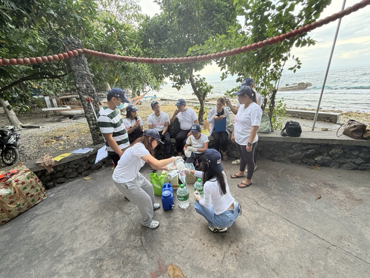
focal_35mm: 14
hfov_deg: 102.1
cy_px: 139
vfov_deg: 85.7
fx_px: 150
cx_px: 185
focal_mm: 2.22
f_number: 2.2
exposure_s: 1/121
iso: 125
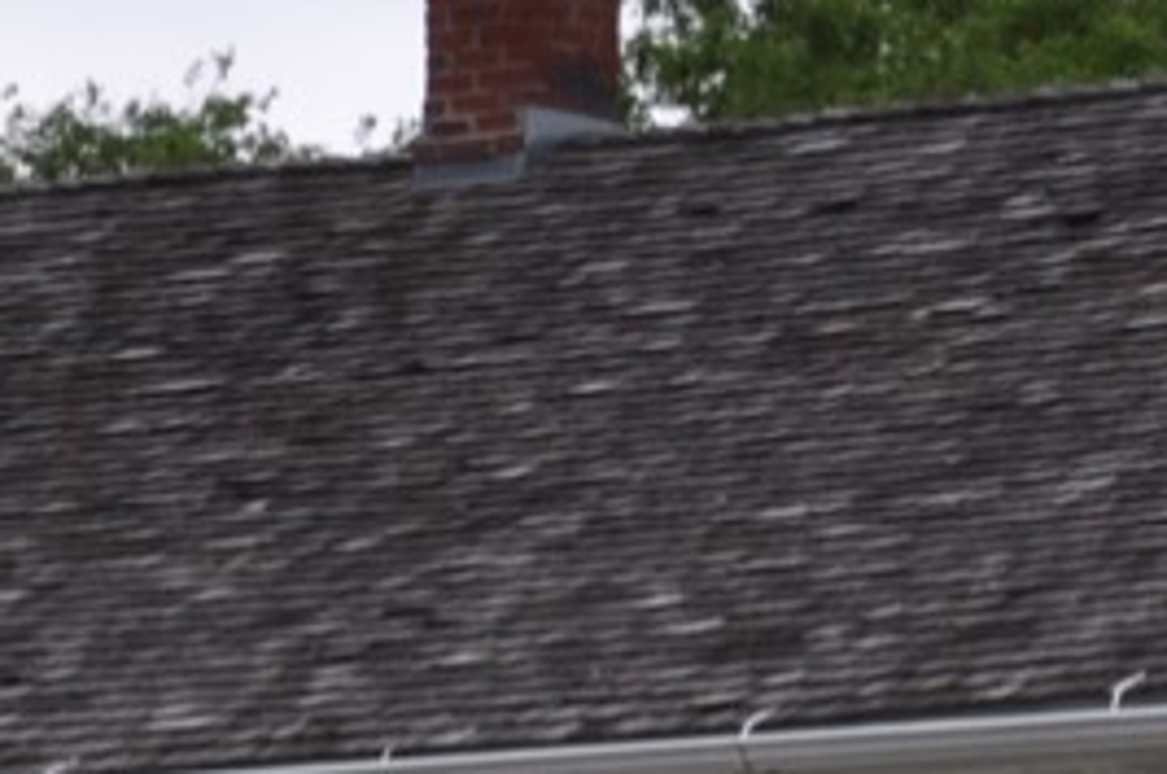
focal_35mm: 495
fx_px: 16017
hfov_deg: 4.2
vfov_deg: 2.8
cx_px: 970
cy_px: 1452
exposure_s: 1/250
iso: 200
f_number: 8
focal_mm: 55
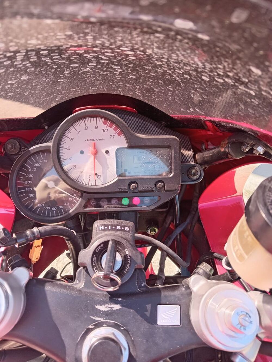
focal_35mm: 25
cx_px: 136
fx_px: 262
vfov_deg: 69.4
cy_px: 181
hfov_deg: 54.9
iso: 116
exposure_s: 1/60
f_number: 1.8
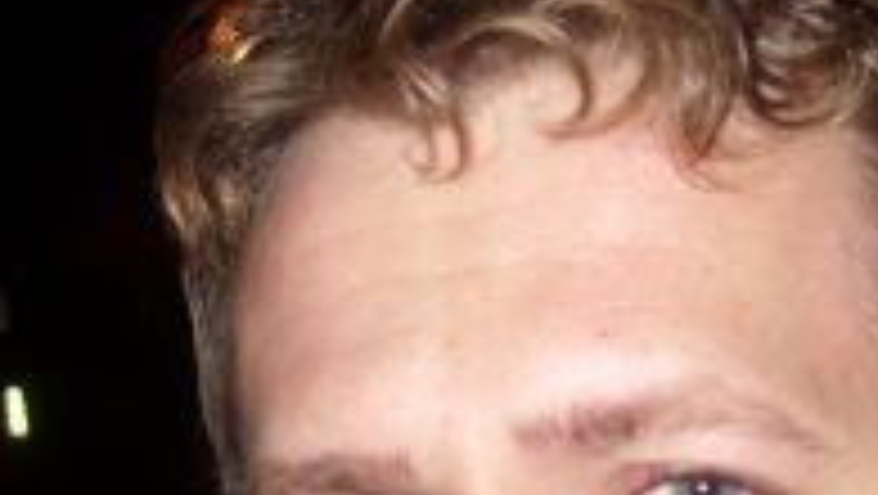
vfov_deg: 11.3
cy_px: 569
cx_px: 509
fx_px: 2469
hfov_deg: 20.1
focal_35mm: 106
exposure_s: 1/30
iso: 50
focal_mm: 6.3
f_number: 2.8
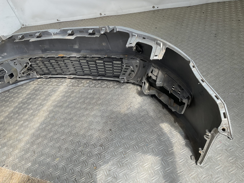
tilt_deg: -39.6
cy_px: 92
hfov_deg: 61.7
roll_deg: +16.4
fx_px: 204
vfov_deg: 48.2
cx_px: 122
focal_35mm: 29
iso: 16
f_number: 1.8
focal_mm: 3
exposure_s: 1/344
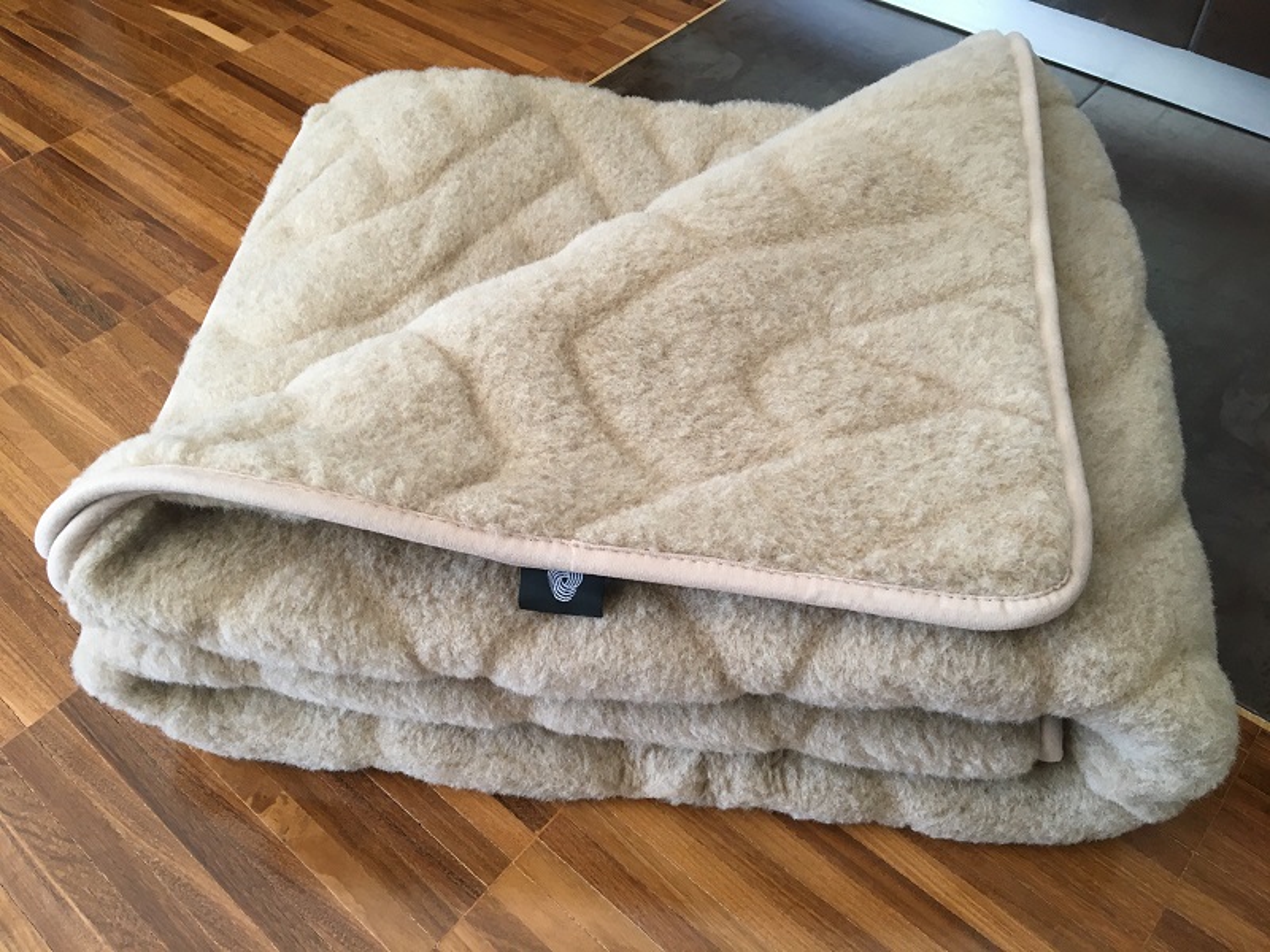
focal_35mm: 29
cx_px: 635
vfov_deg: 48.2
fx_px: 1064
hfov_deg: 61.7
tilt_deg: -50.6
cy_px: 476
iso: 100
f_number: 2.2
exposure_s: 1/33
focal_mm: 4.15
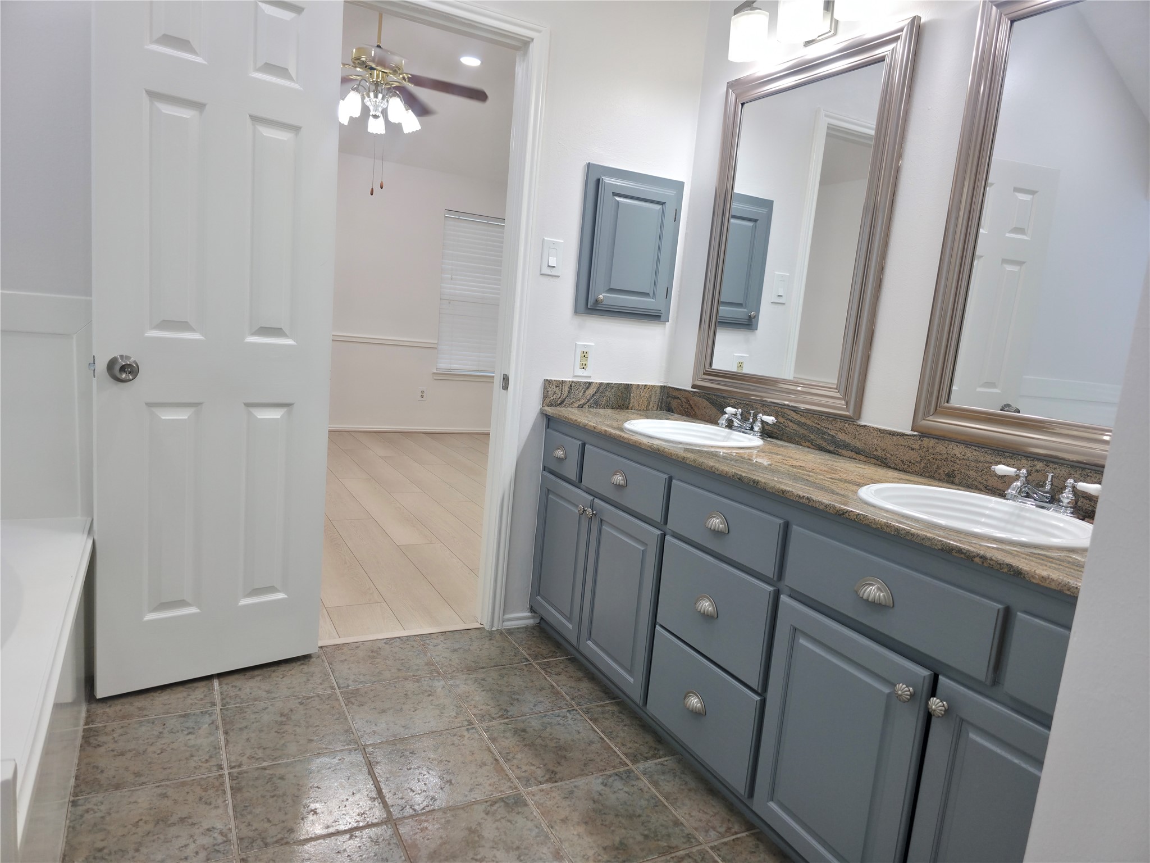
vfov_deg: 58.9
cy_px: 432
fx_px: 764
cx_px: 575
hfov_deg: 73.9
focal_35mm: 23
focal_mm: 6.3
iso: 100
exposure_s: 1/120
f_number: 1.7
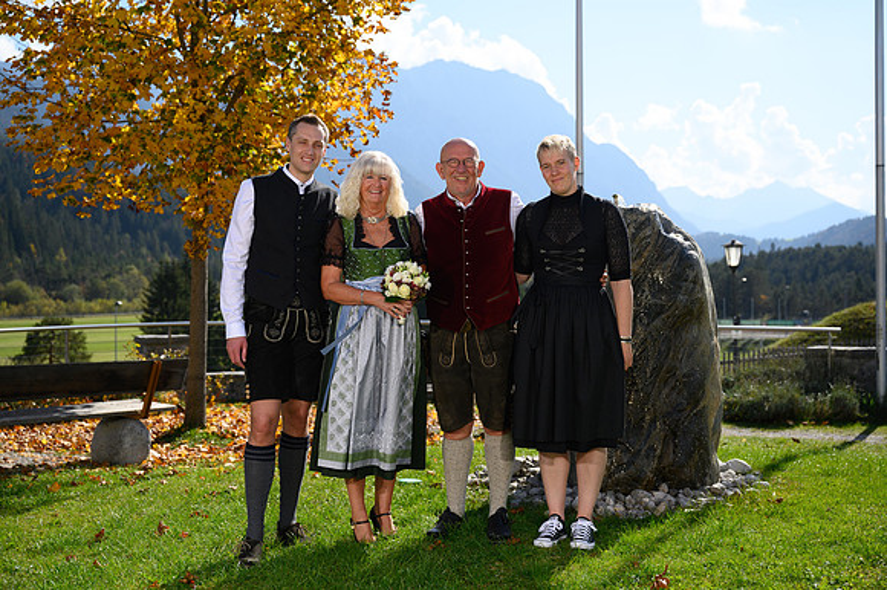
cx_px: 444
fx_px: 1157
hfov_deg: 41.9
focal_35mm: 47
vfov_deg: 28.6
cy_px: 295
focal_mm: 47
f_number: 4
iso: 100
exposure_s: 1/1000
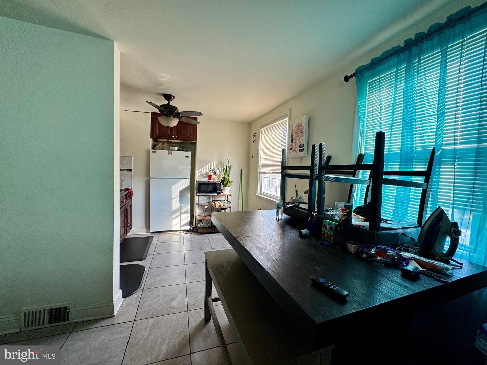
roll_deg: -2.5
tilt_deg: -4.4
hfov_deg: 102.1
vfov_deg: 85.7
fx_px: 197
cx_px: 244
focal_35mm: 14
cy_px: 182
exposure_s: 1/99
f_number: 2.2
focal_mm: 2.22
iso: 100
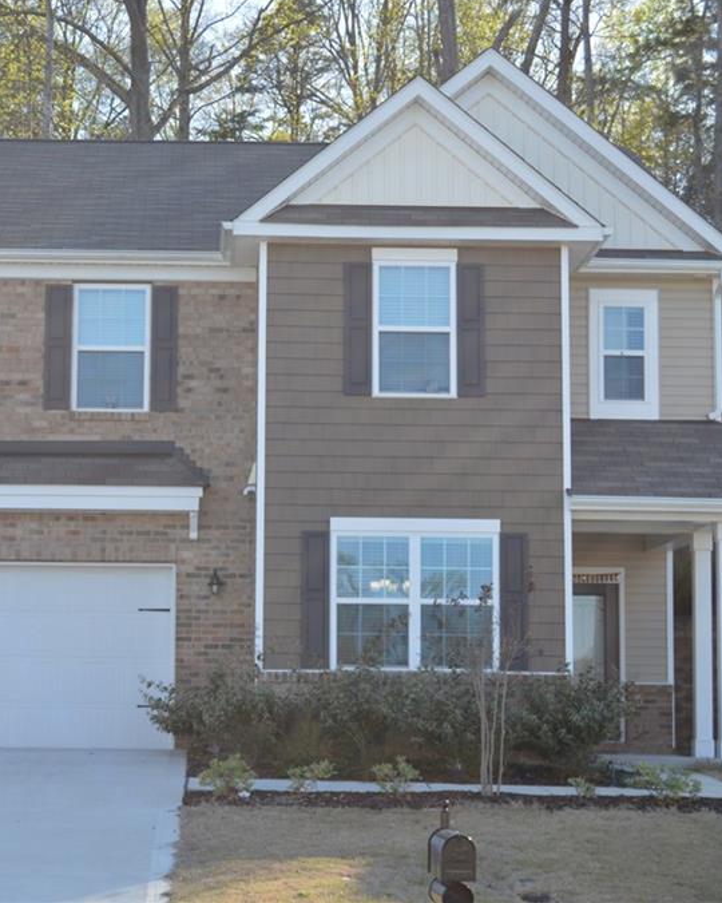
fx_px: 2164
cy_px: 449
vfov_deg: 23.6
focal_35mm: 81
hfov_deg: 18.8
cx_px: 191
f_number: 6.3
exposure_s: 1/160
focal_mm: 38
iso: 100
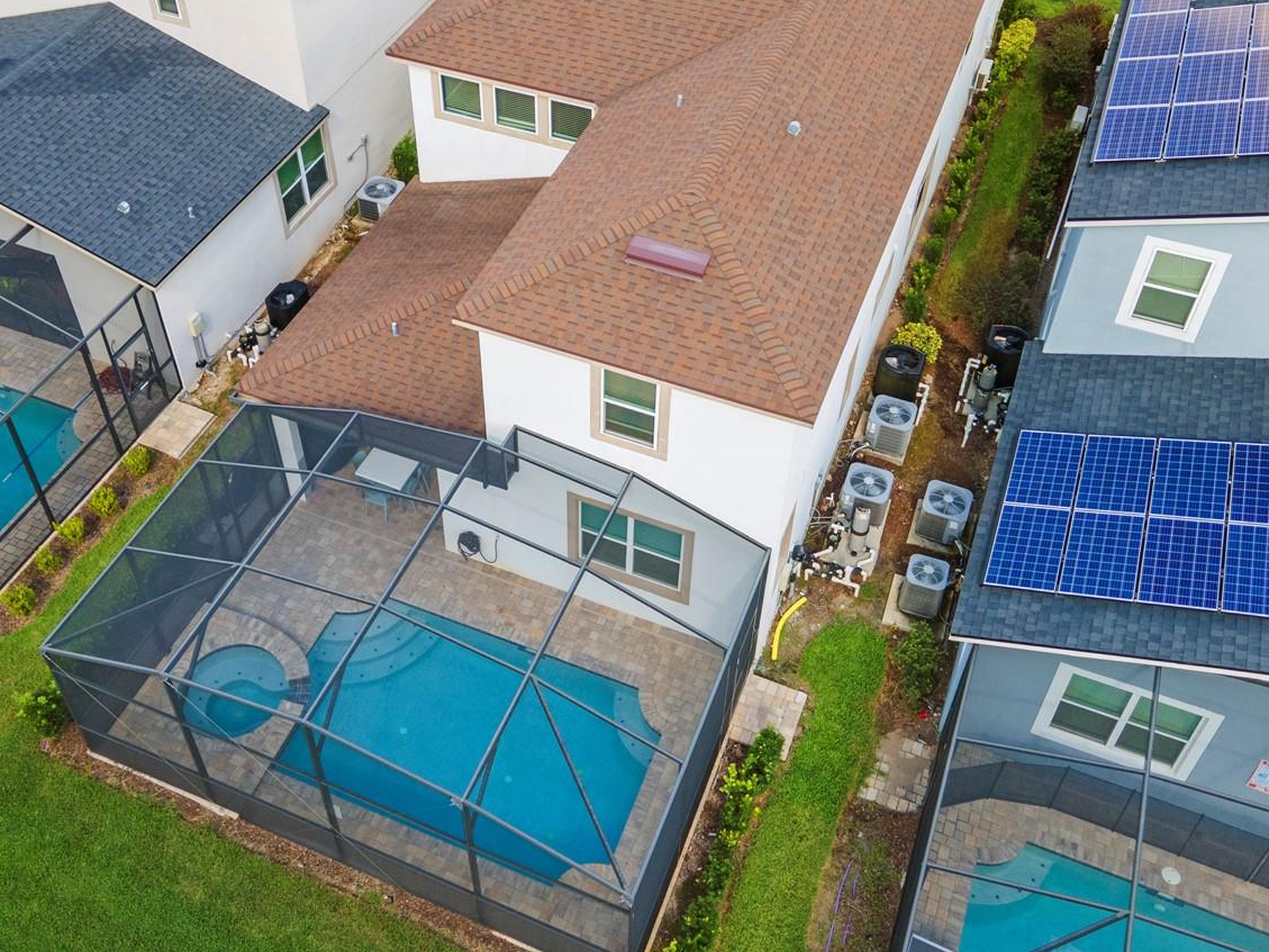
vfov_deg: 41.4
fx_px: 1247
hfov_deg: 53.9
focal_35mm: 34
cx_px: 577
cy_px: 345
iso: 100
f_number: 2.8
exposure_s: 1/240
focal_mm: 4.5
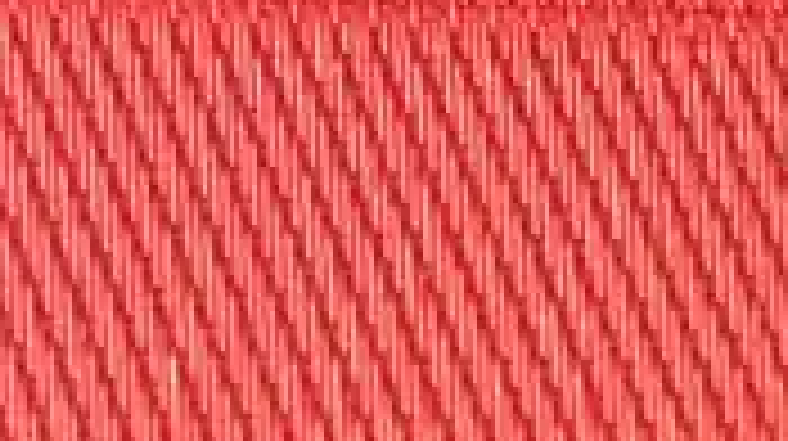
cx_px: -1180
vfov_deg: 5.1
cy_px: -1215
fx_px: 4550
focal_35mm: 218
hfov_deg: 8.9
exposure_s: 1/15
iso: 160
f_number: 2.4
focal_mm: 4.28
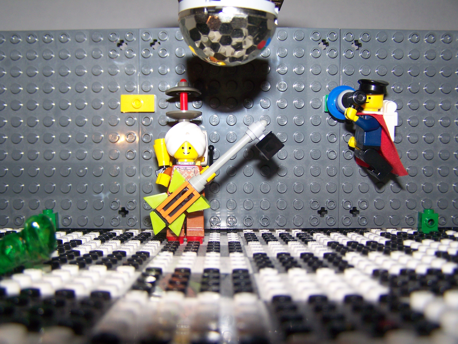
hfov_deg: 49.0
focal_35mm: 38
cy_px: 172
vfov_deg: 37.7
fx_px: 503
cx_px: 229
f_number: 2.8
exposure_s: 1/60
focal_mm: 6.3
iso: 80
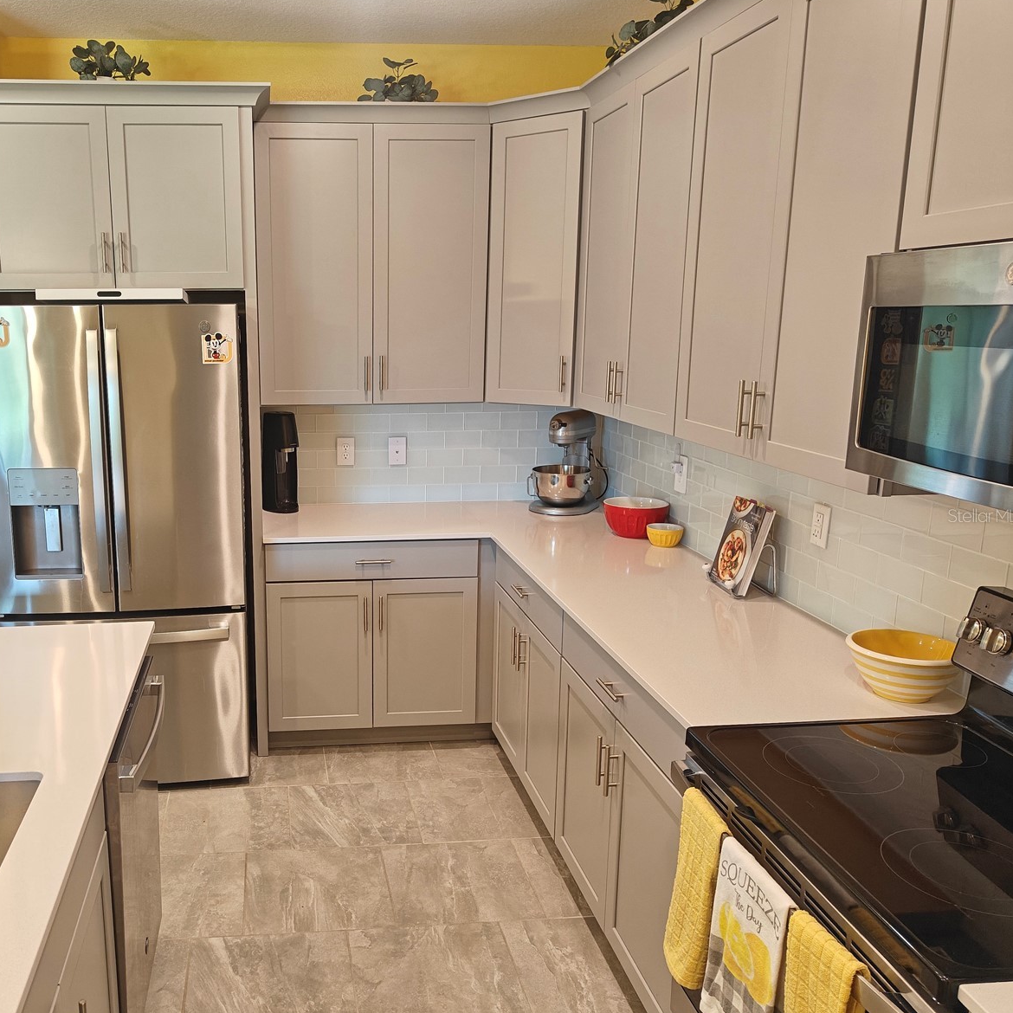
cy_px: 515
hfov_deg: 54.5
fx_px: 960
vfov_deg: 55.6
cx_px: 337
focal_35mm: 29
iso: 125
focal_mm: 5.59
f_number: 1.8
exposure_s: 1/60
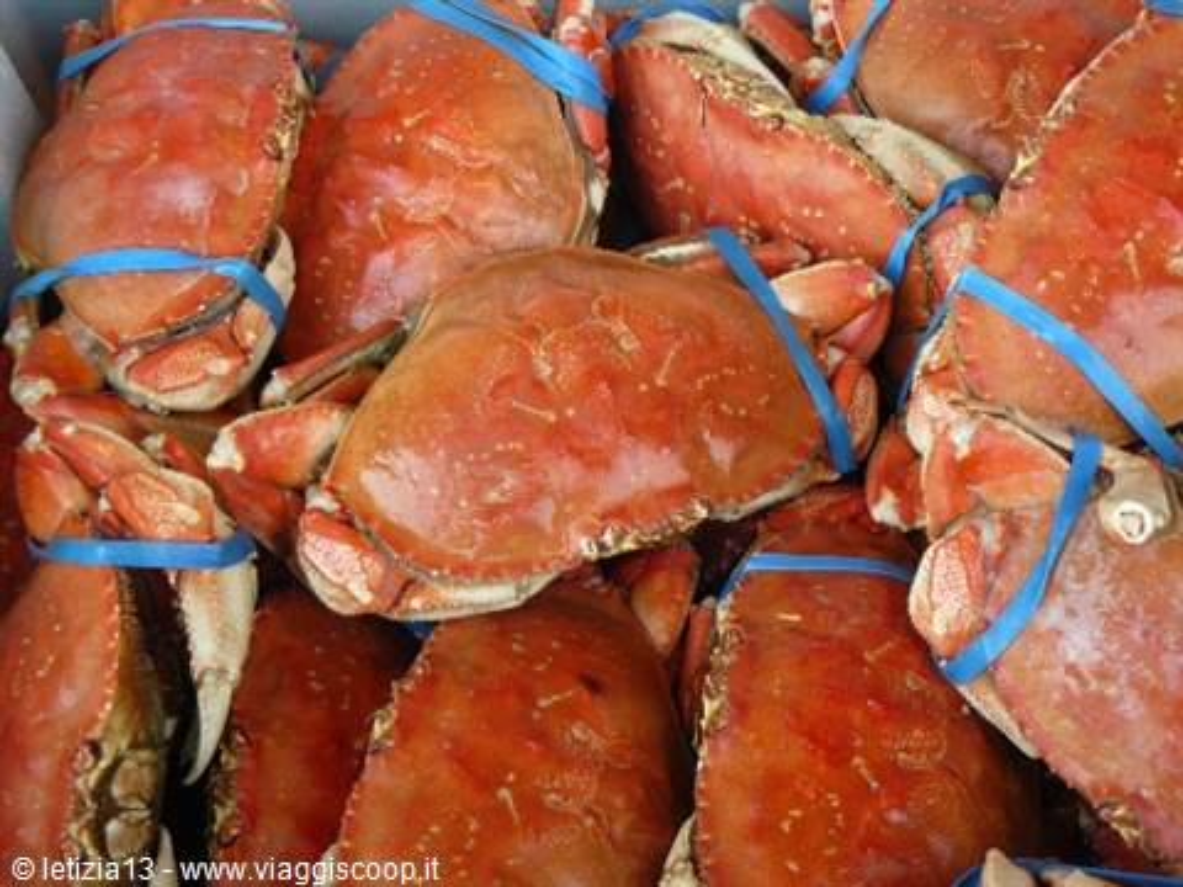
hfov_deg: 36.2
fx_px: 1811
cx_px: 592
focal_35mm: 53
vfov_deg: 27.5
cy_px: 444
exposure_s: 1/125
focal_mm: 8.8
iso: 250
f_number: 2.8
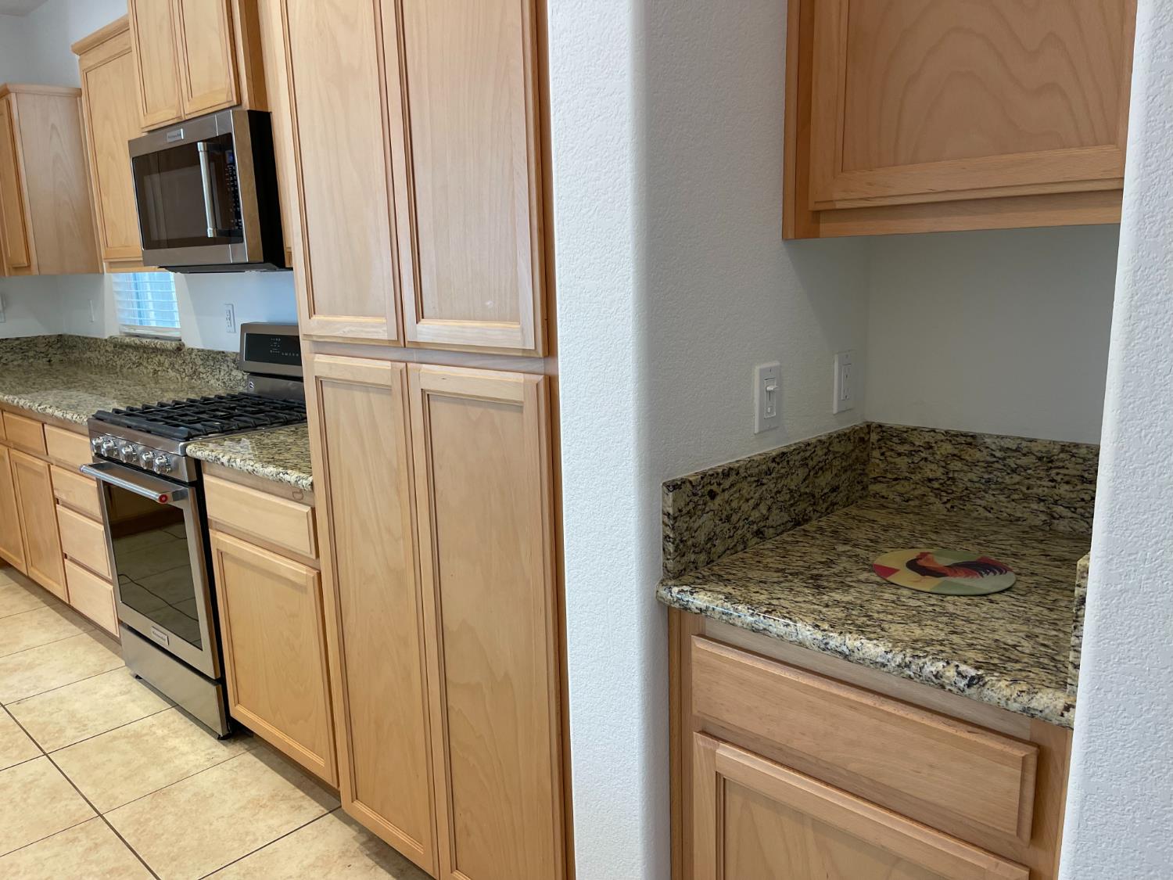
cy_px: 440
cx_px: 586
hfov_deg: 69.4
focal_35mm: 25
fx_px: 847
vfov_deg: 54.9
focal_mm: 5.1
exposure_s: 1/120
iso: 125
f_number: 1.6
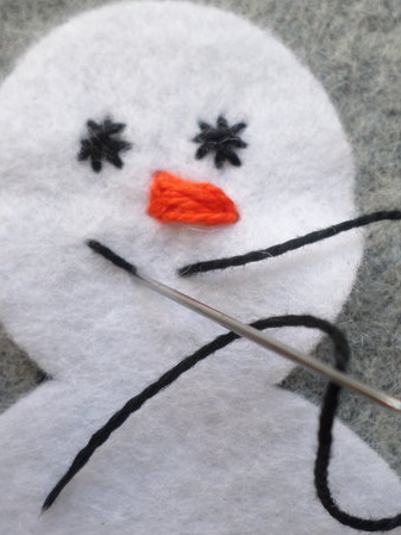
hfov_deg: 53.1
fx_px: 401
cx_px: 207
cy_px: 277
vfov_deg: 67.3
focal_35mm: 26
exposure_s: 1/60
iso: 80
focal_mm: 4.5
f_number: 2.5
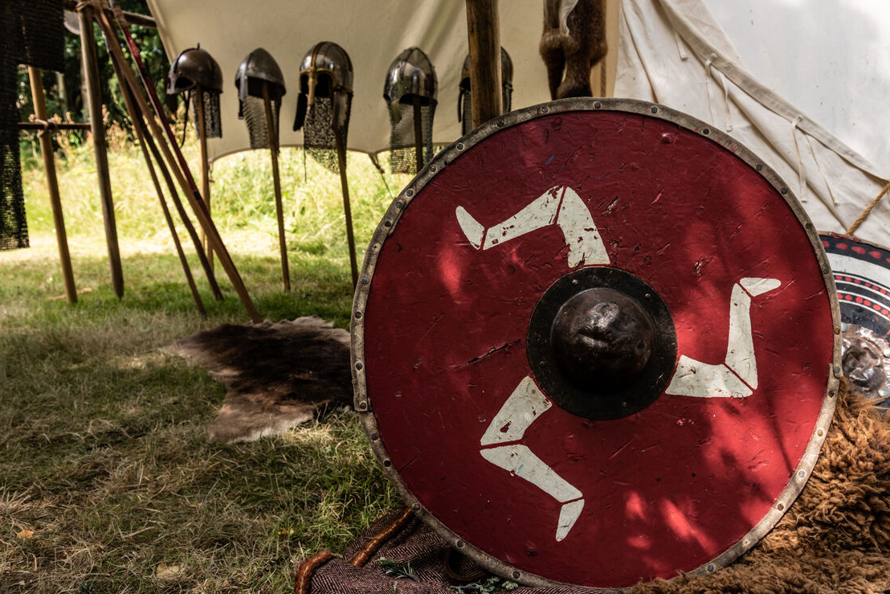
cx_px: 440
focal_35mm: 26
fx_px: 643
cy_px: 307
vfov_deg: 49.6
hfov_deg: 69.4
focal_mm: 24
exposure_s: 1/250
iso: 250
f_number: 5.6
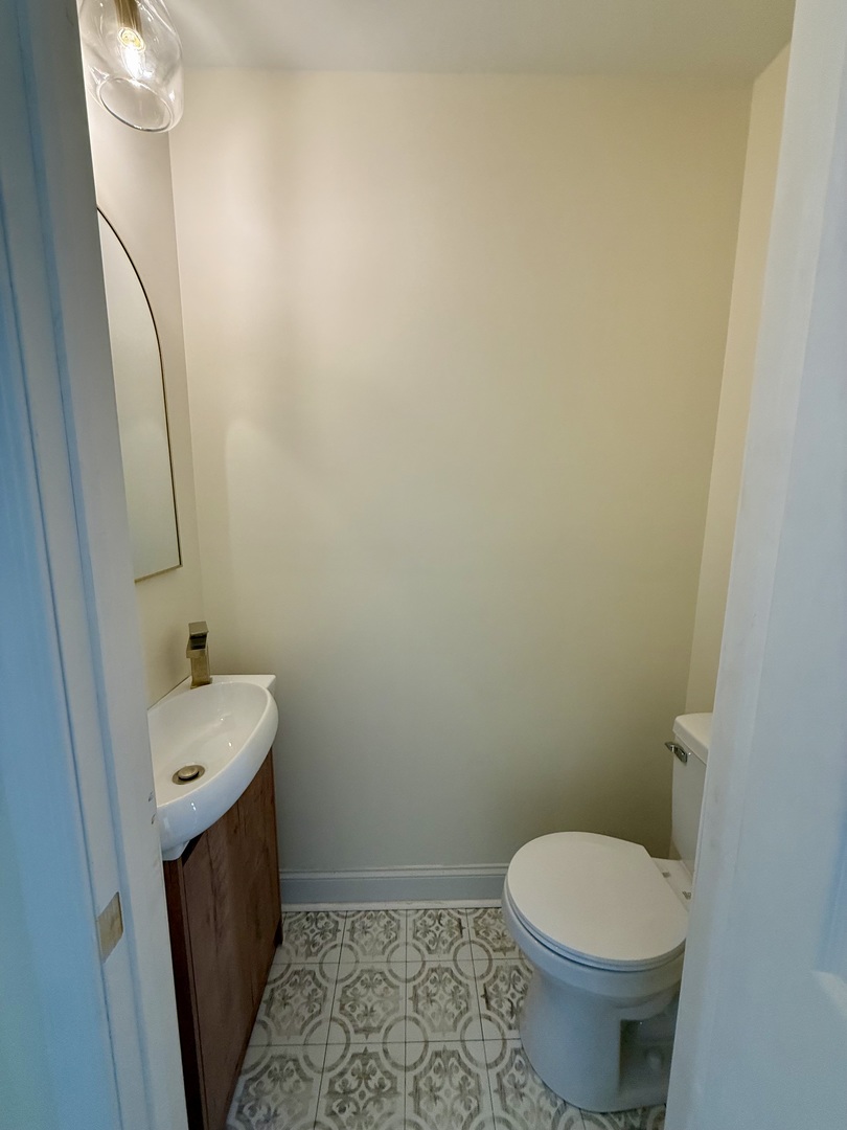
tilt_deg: -11.2
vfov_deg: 102.1
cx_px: 424
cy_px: 565
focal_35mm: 14
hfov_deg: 85.7
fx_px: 457
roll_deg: -1.7
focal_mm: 2.22
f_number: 2.2
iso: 250
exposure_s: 1/120
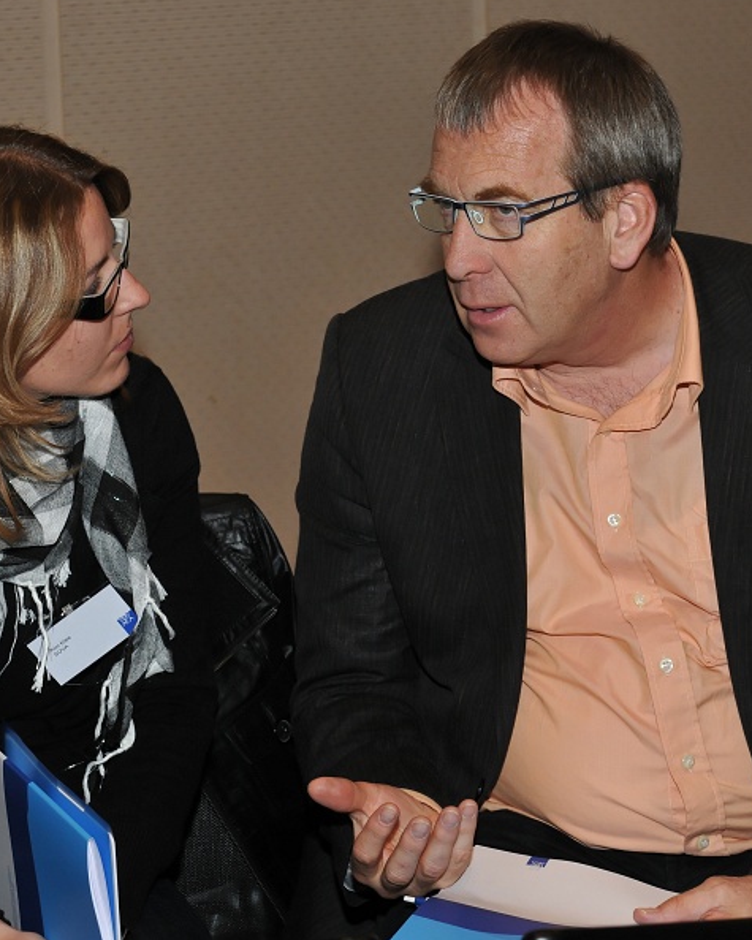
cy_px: 470
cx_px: 344
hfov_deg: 12.4
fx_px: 3451
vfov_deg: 15.5
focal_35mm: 124
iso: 400
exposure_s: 1/60
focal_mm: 58
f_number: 5.6
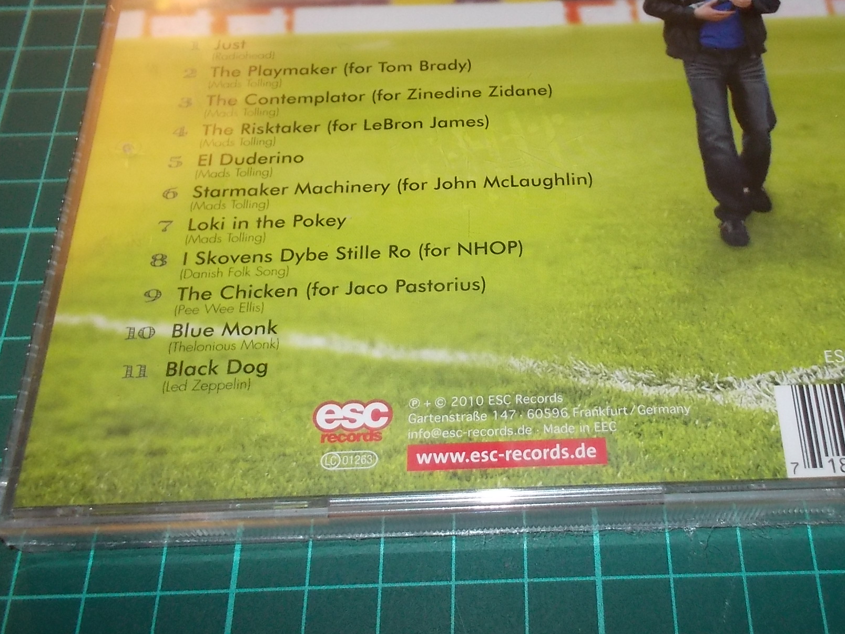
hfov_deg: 45.3
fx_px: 1001
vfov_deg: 35.1
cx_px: 534
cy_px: 269
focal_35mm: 41
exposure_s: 1/30
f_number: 3.3
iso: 200
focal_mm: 4.1
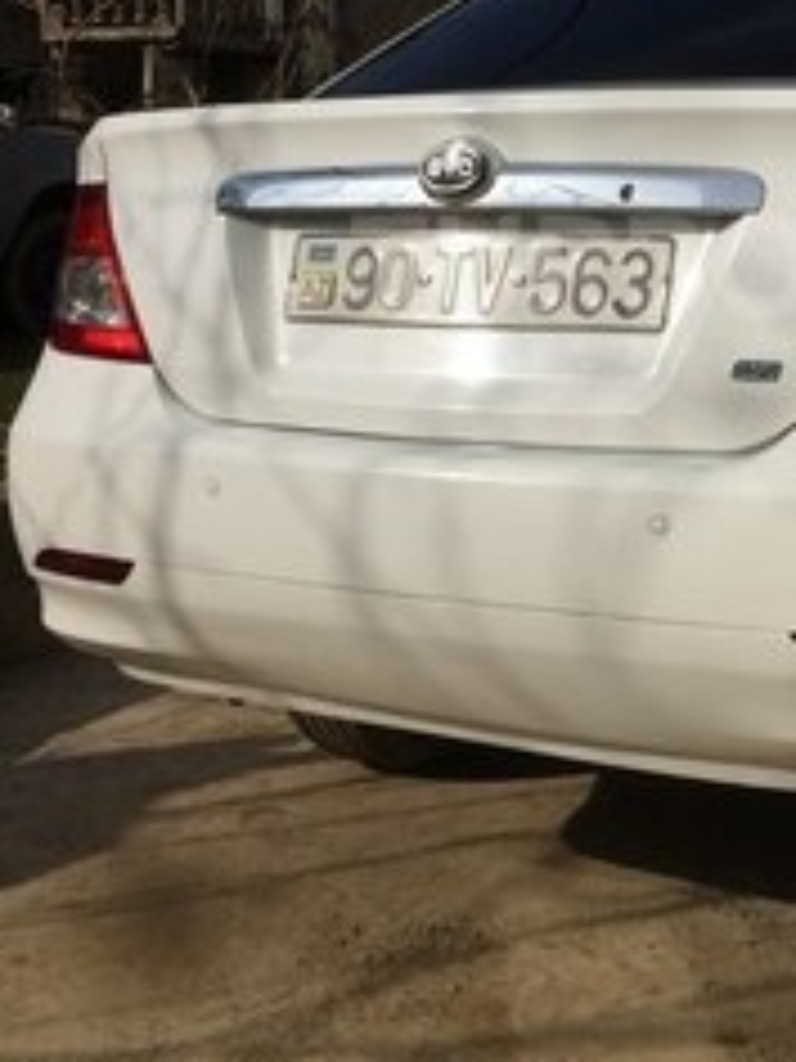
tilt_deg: -4.5
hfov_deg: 23.5
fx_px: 1870
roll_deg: +1.0
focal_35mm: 61
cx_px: 697
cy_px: 266
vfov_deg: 31.1
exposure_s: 1/5128
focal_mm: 4.15
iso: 32
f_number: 2.2
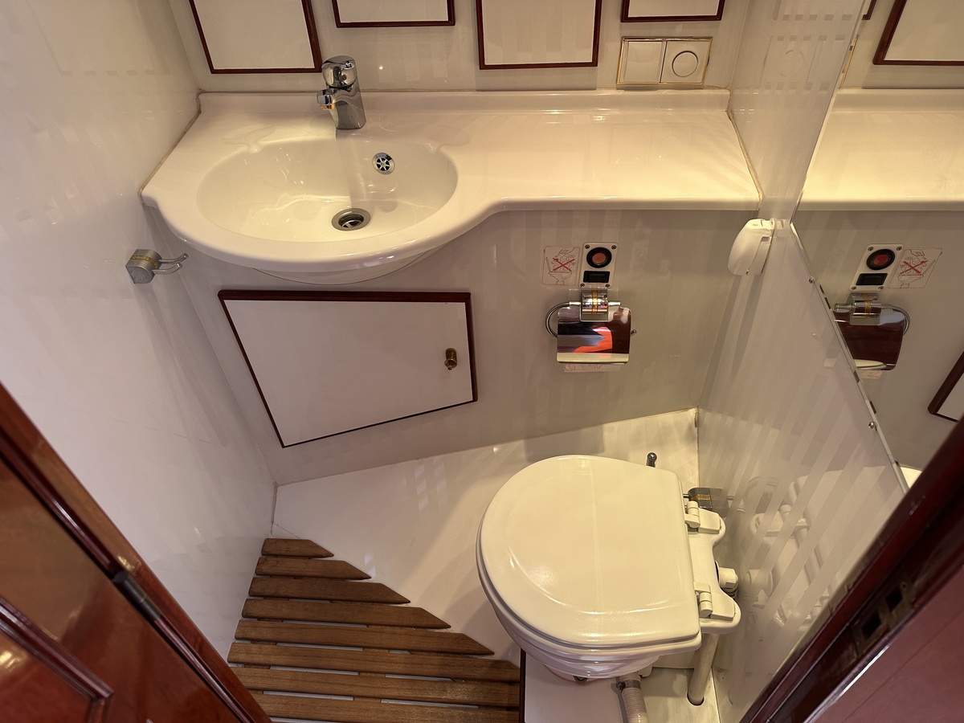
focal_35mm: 24
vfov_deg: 56.8
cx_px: 482
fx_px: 668
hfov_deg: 71.6
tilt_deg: -45.5
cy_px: 362
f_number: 1.78
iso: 125
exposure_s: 1/121
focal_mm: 6.86
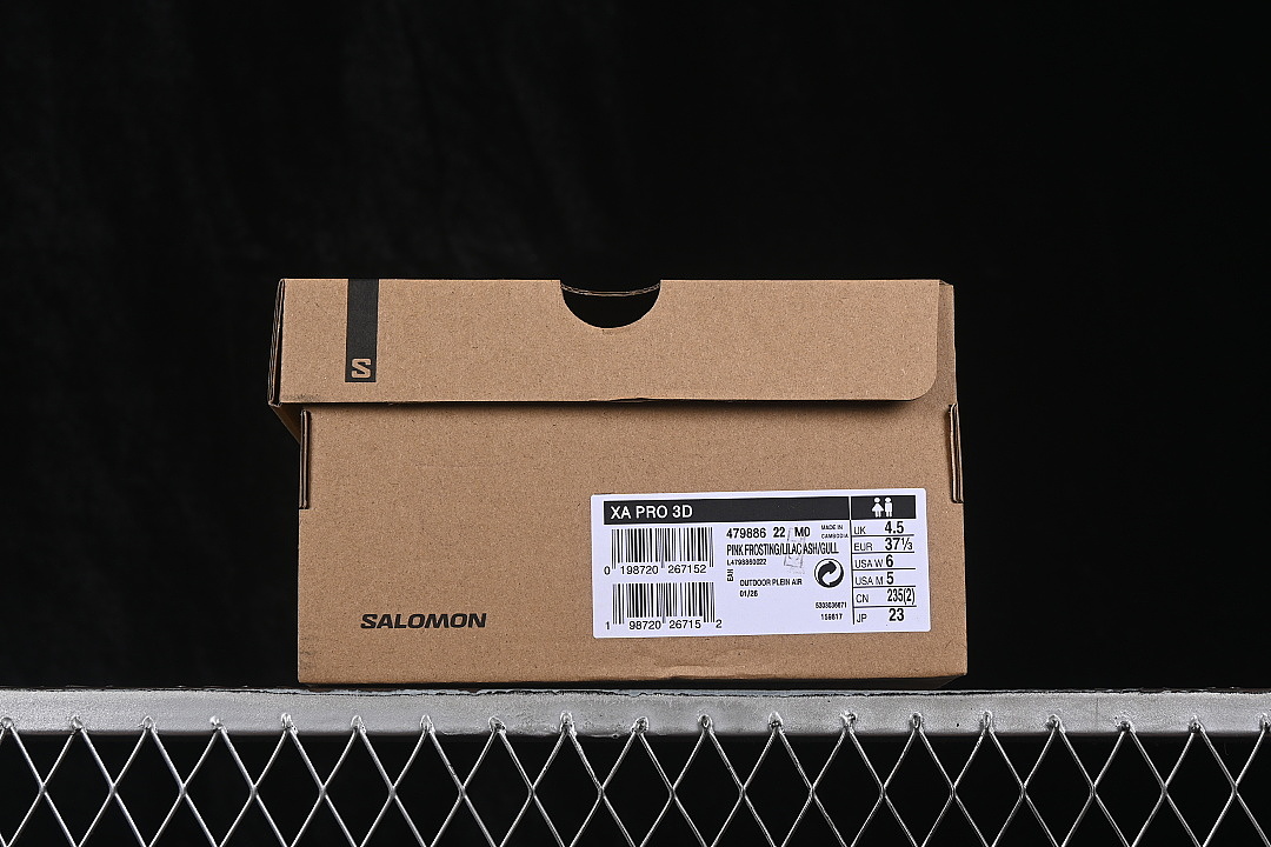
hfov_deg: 27.0
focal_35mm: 75
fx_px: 2648
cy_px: 424
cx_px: 636
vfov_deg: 18.2
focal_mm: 50
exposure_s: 1/80
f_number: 8
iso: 160
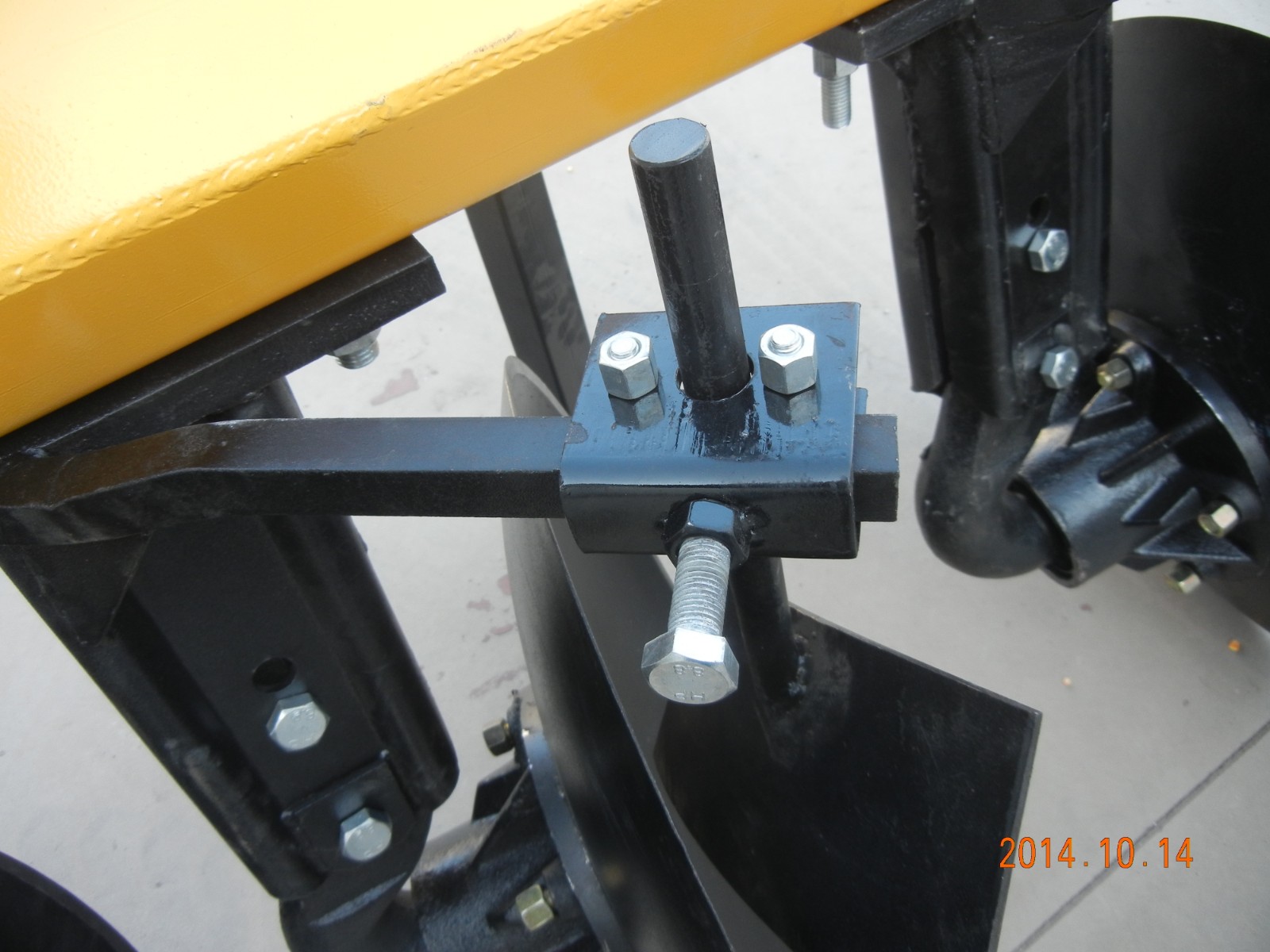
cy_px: 476
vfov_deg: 46.8
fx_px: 1101
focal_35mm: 30
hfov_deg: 60.0
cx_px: 635
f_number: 3.5
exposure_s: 1/82
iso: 160
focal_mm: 5.4
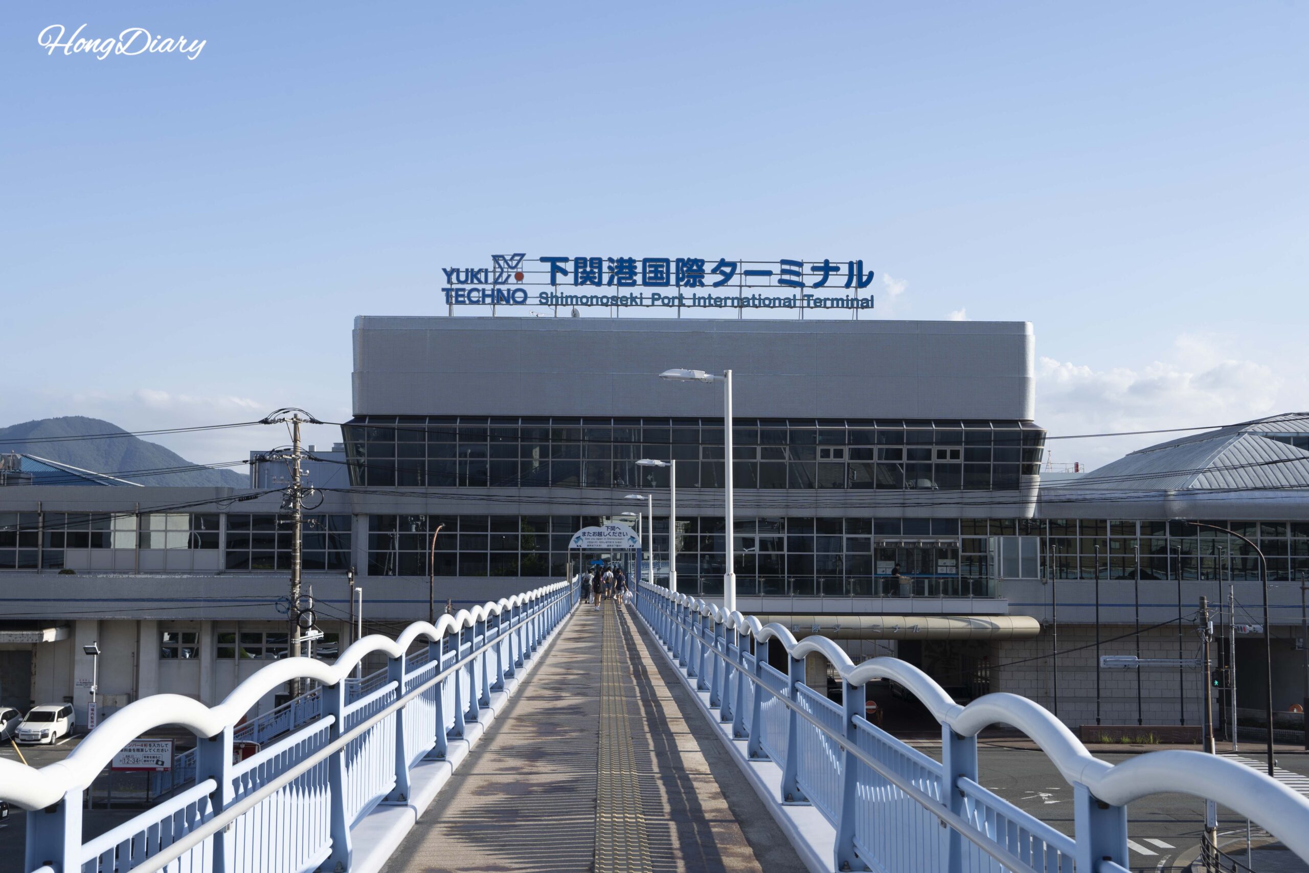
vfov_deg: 29.2
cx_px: 654
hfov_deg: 42.7
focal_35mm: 46
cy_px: 436
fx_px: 1673
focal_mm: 46
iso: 100
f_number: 11
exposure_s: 1/125
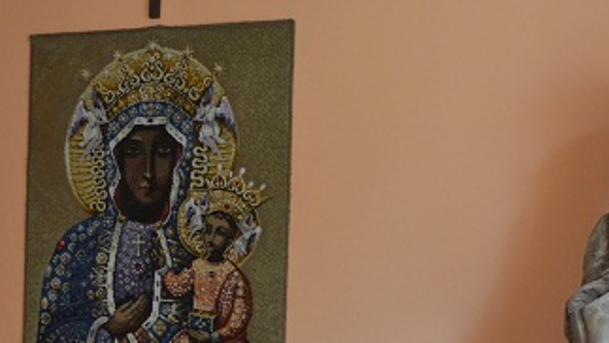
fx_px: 1131
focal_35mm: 70
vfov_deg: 17.1
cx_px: 160
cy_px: 284
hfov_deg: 29.7
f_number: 3.5
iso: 450
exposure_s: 1/60
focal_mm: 18
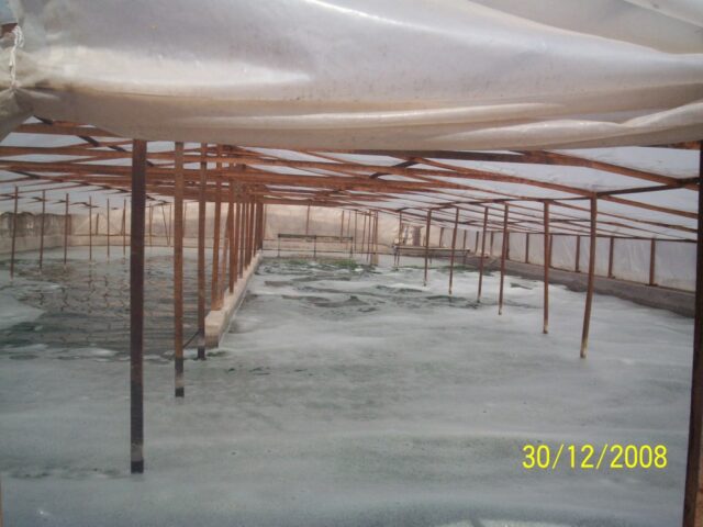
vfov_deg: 39.7
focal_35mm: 36
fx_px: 731
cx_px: 352
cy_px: 264
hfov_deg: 51.4
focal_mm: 5.9
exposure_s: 1/1383
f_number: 4.5
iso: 100
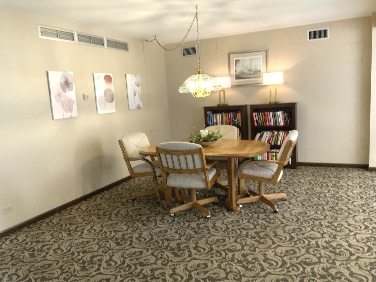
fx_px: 315
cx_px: 188
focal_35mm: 29
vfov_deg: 48.2
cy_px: 141
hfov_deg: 61.7
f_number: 1.8
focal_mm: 3
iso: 250
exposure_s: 1/40
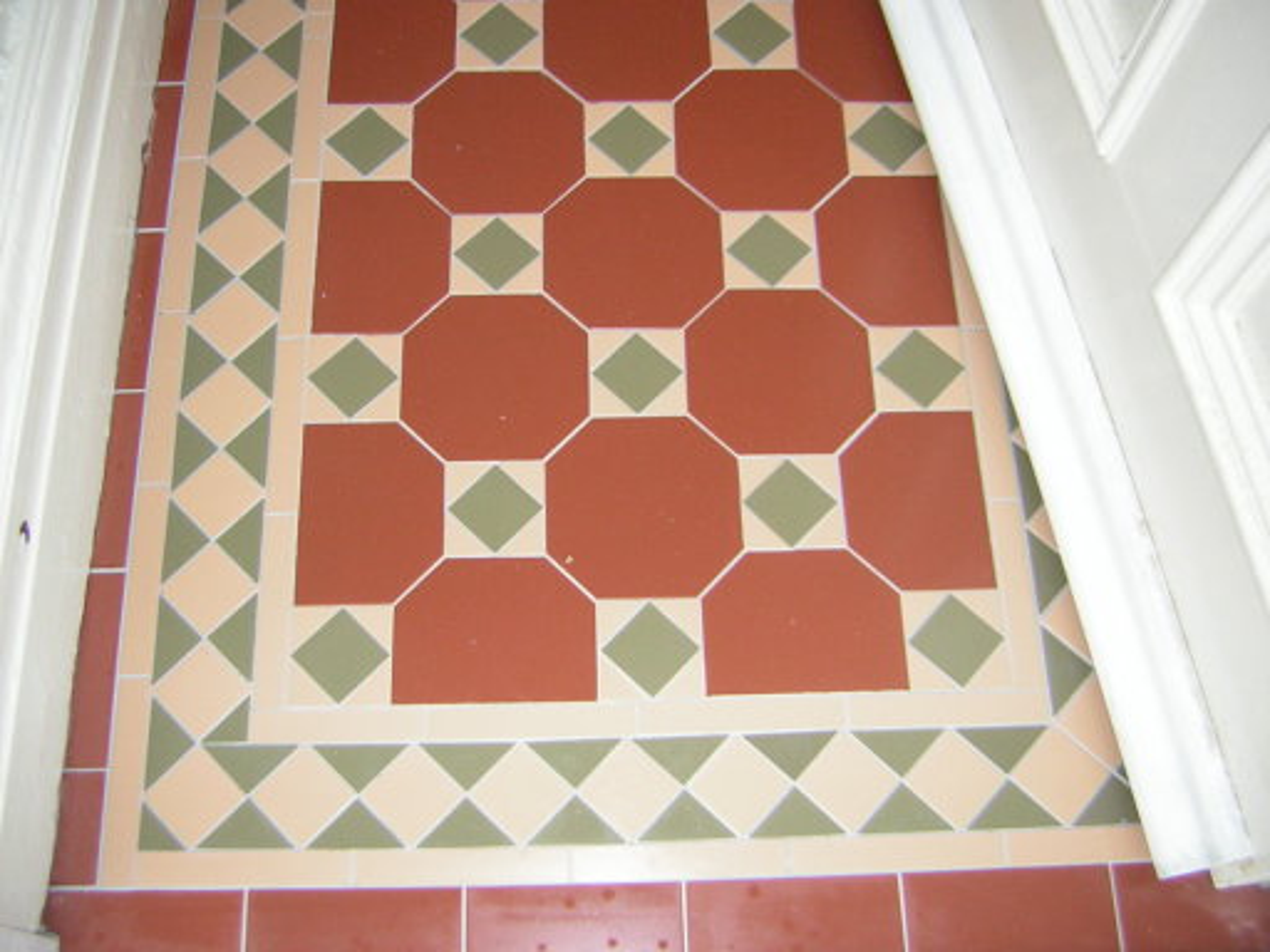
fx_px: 1321
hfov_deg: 51.4
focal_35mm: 36
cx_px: 635
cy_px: 476
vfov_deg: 39.7
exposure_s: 1/33.3
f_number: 2.6
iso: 102
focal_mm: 4.7
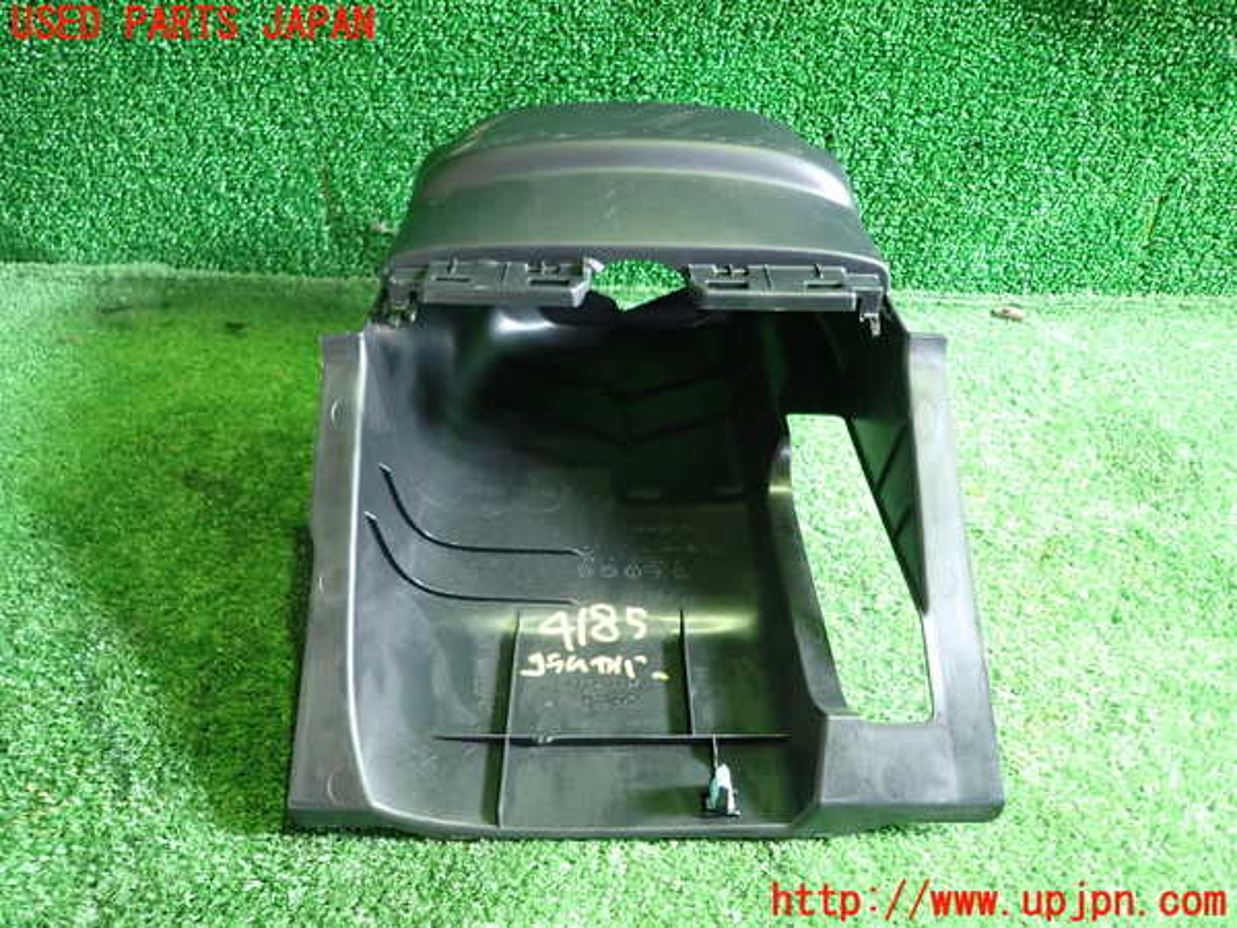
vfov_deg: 54.9
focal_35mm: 25
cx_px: 618
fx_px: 893
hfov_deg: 69.4
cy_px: 464
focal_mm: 4.5
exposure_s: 1/30
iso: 500
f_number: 2
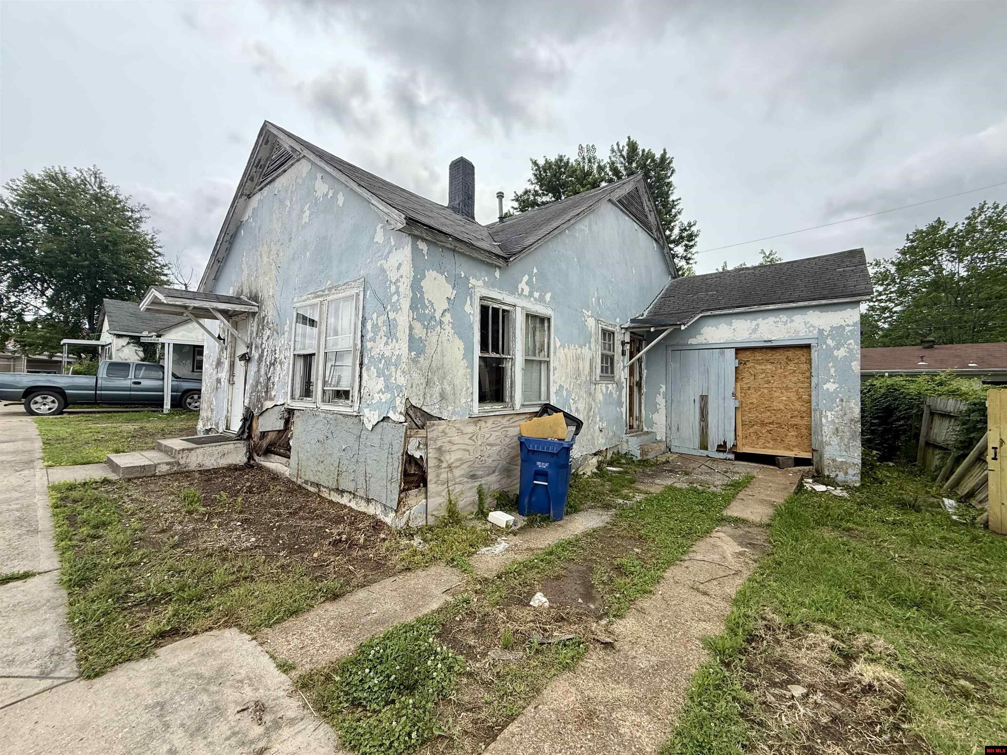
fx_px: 407
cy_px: 378
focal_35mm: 14
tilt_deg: +1.9
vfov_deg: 85.7
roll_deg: -1.5
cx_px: 504
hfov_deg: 102.1
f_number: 2.2
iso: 64
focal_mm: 2.22
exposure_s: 1/1285
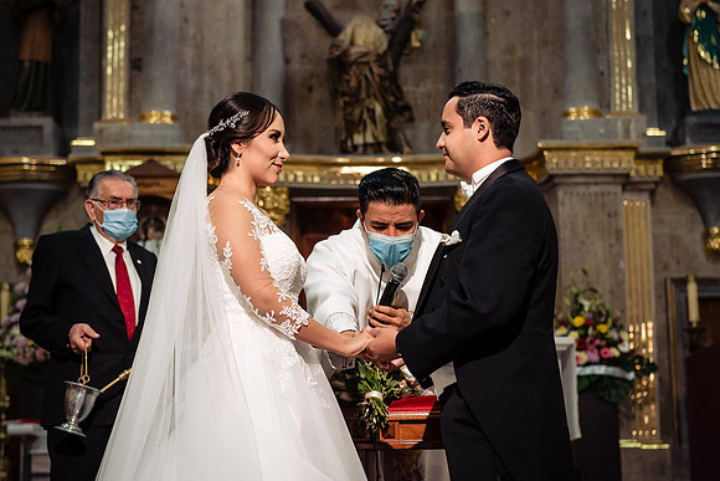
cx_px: 362
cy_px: 237
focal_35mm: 78
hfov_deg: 25.9
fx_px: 1567
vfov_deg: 17.4
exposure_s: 1/125
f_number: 4
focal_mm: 70
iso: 2000
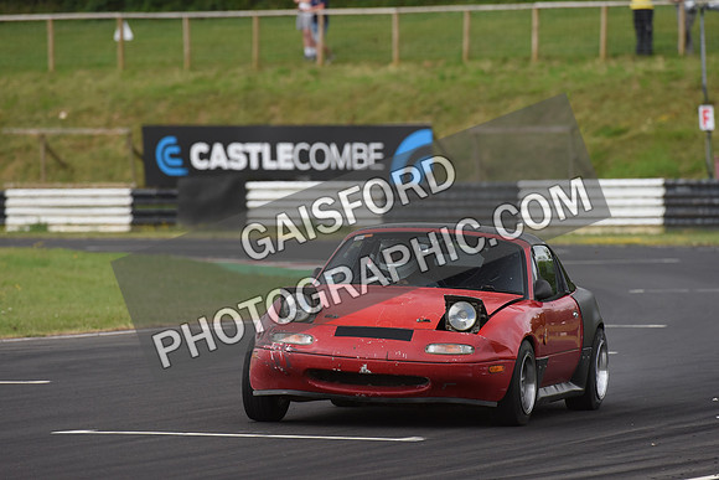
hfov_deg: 5.2
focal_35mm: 400
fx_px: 7990
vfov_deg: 3.4
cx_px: 360
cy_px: 240
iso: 1600
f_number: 6.3
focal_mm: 400
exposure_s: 1/1000
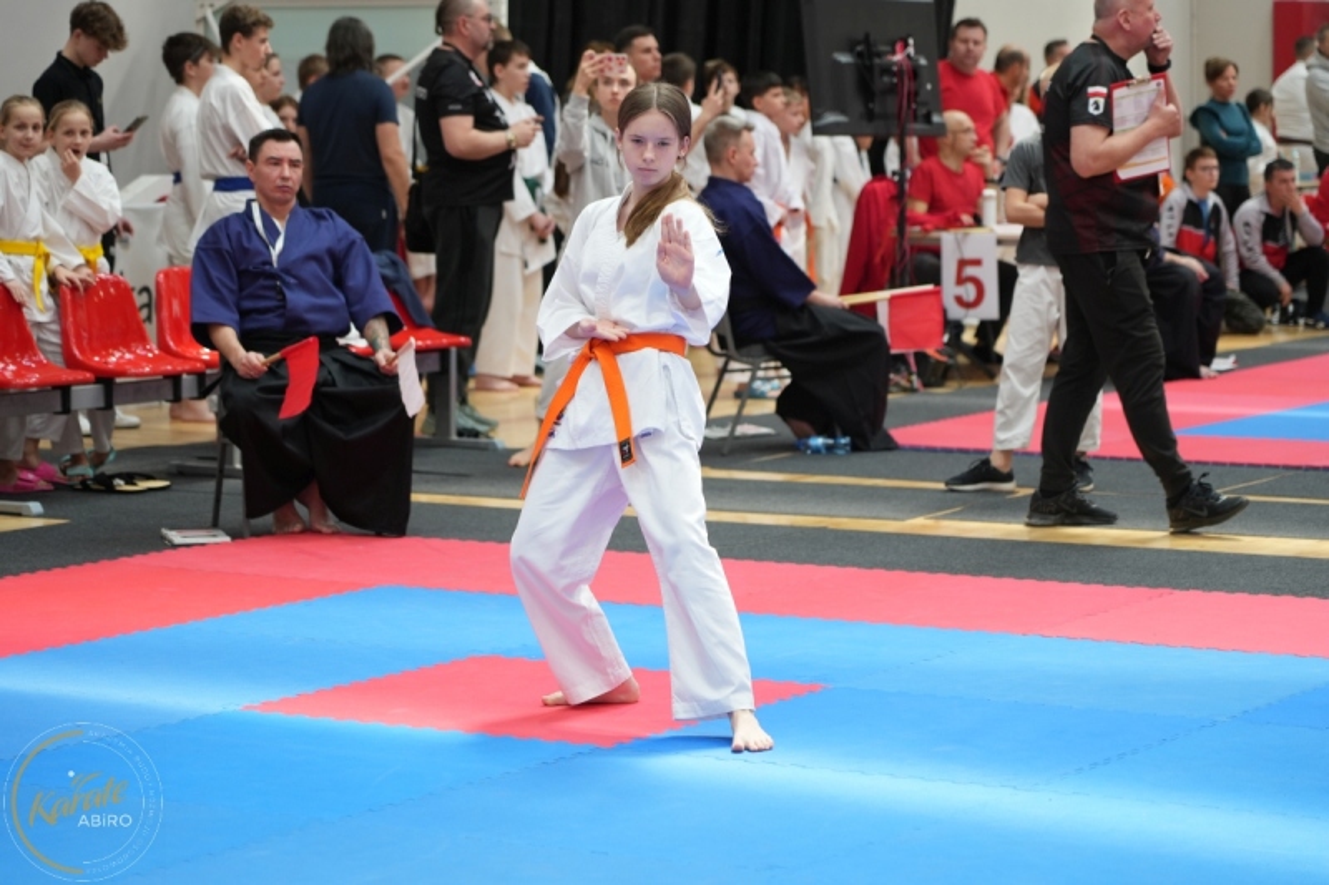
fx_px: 3875
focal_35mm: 105
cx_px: 664
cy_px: 442
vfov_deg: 13.0
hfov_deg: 19.5
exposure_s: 1/160
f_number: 4
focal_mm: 105
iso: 800
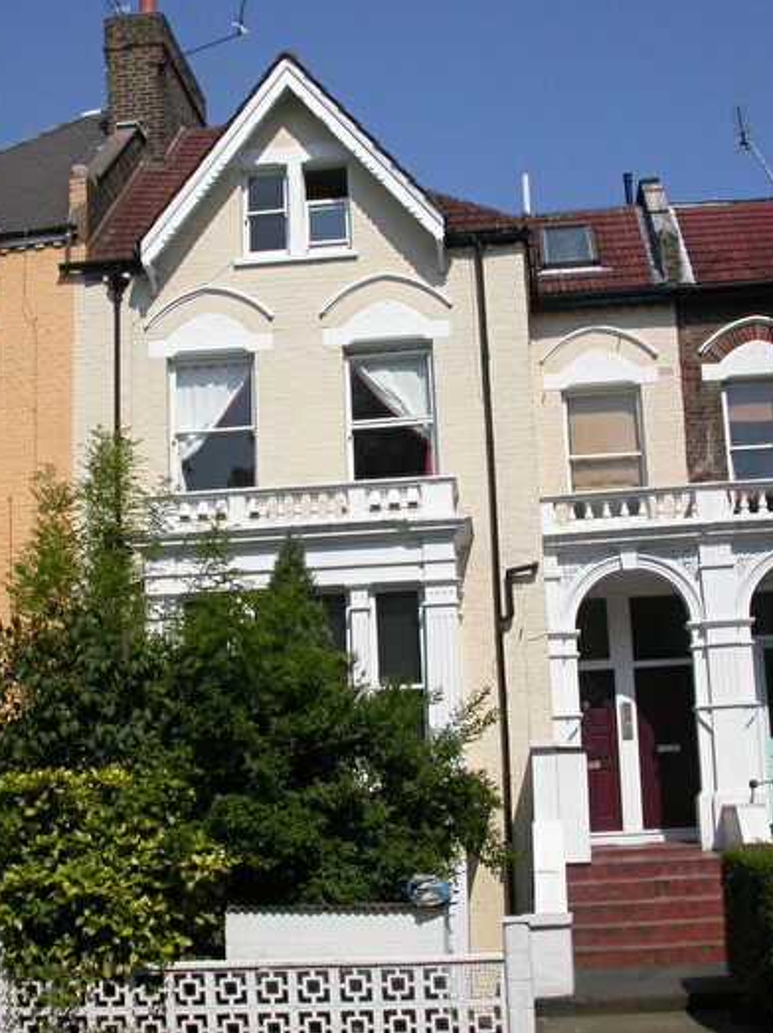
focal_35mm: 51
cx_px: 318
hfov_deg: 28.5
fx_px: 1520
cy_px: 516
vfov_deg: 37.5
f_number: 7.5
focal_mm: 7.85
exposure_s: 1/652
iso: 100
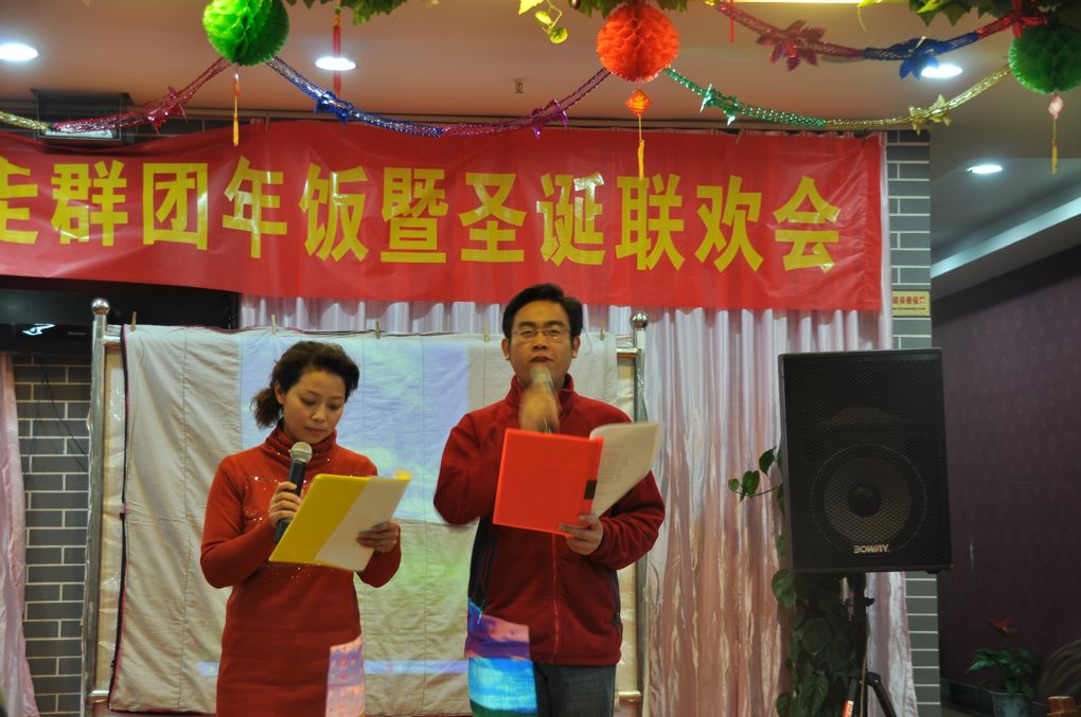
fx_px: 1979
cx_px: 540
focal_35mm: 66
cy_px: 358
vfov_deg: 20.5
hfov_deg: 30.6
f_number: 4.5
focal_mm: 44
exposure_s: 1/8
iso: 200
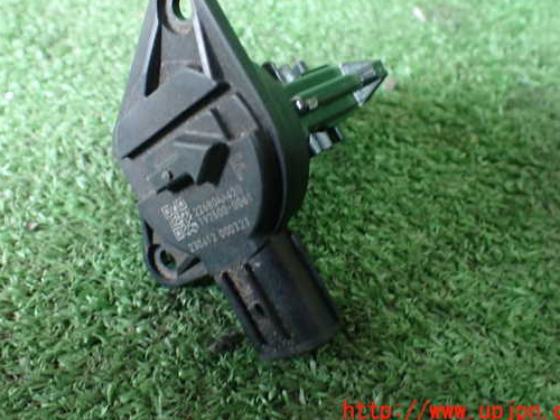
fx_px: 582
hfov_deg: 51.3
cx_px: 260
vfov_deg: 39.5
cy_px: 174
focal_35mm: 36
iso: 800
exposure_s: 1/30
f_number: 2.3
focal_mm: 5.4
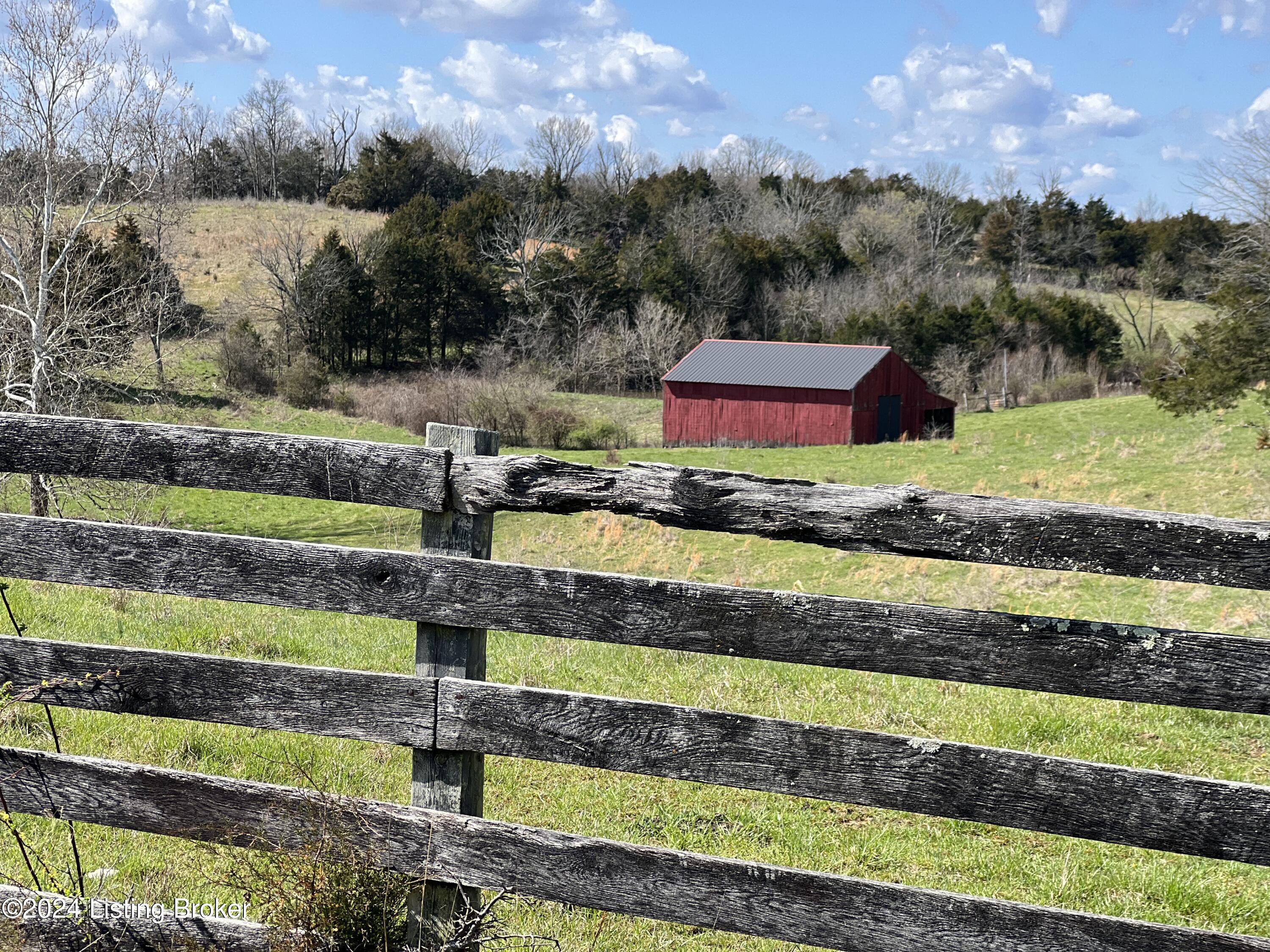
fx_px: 2825
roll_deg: -1.8
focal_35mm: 77
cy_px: 476
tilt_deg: -5.2
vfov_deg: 19.1
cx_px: 635
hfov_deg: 25.3
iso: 32
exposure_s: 1/340
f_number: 2.8
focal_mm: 9
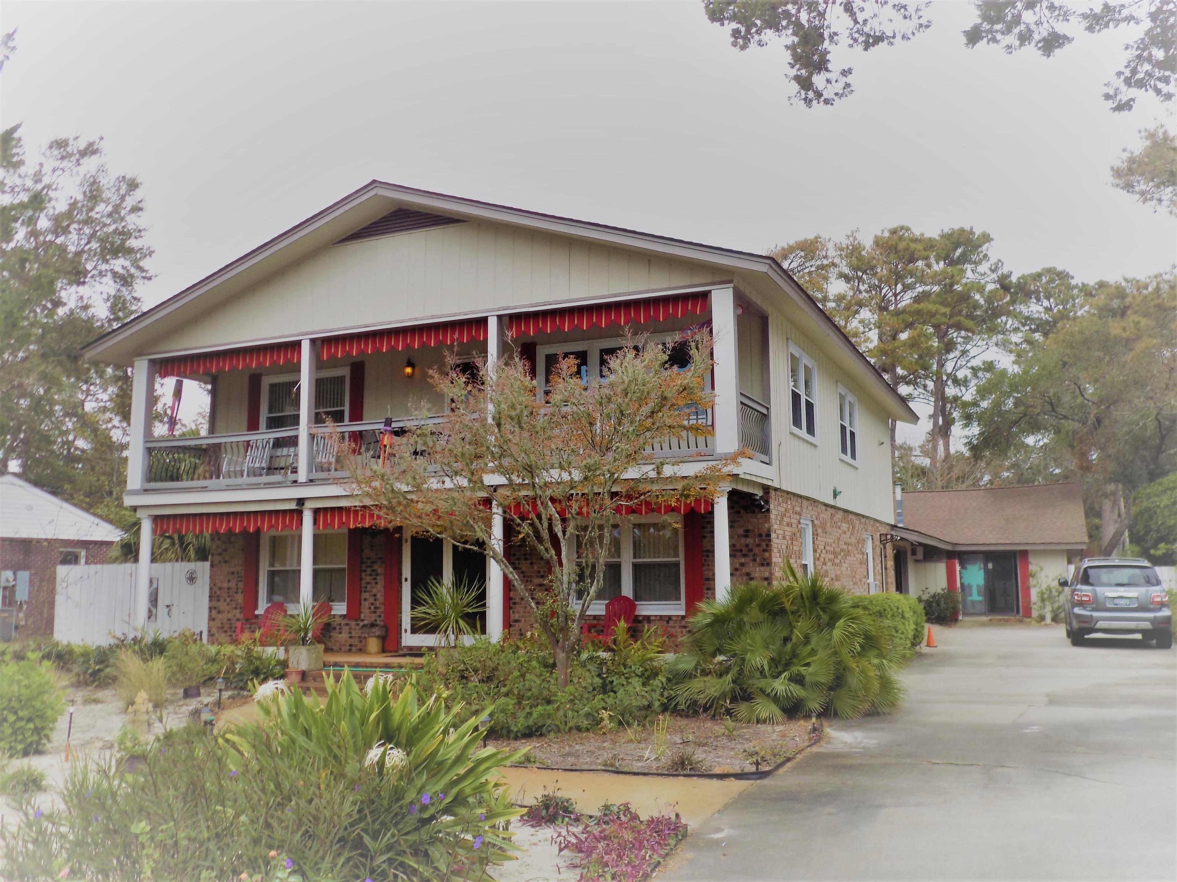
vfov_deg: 46.8
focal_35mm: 30
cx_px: 588
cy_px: 441
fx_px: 1020
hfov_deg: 60.0
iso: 80
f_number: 3.3
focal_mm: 5.3
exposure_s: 1/320
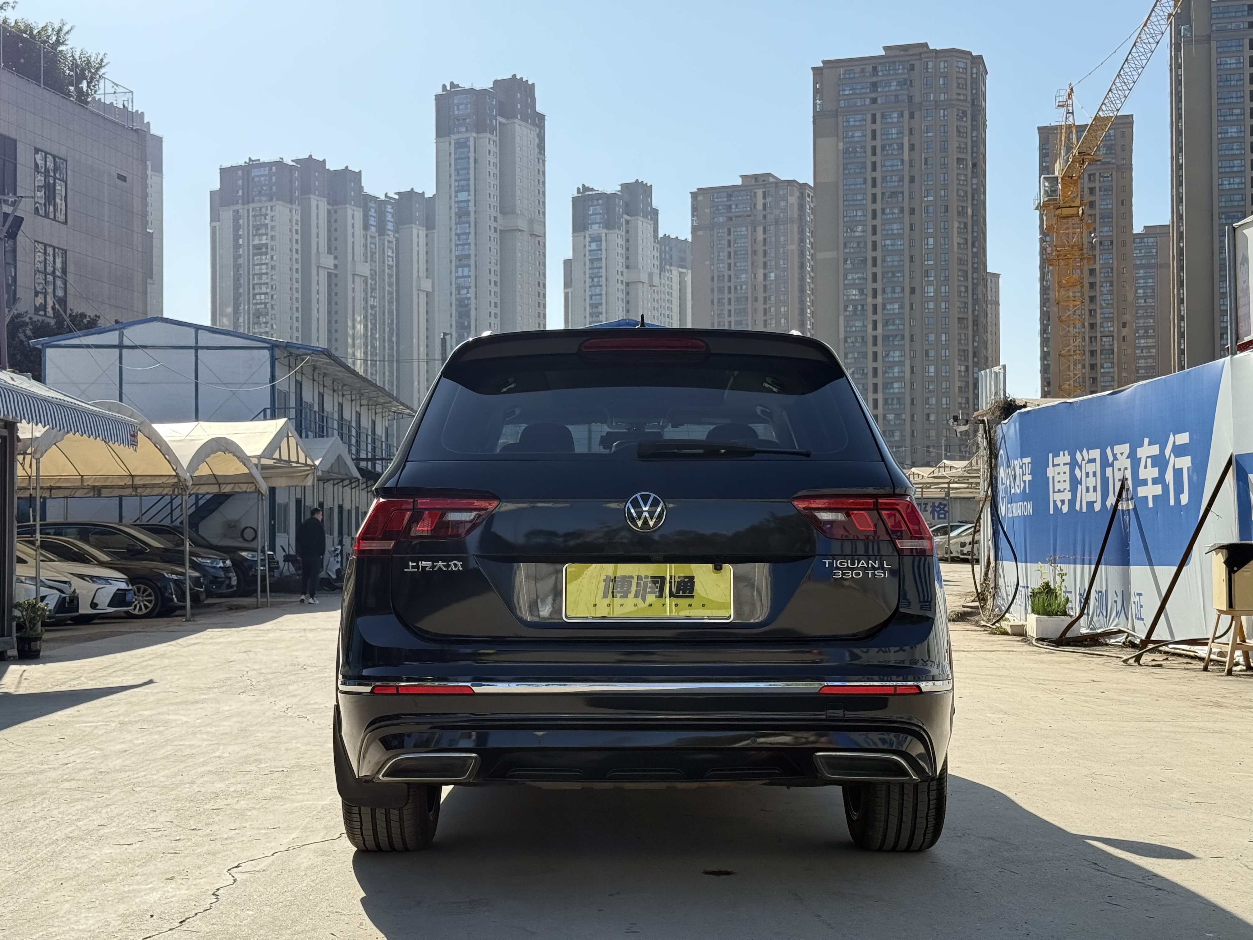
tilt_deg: +2.1
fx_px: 1737
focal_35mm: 48
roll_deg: +0.6
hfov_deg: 39.7
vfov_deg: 30.3
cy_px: 470
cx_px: 626
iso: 100
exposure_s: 1/2577
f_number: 1.78
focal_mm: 6.76
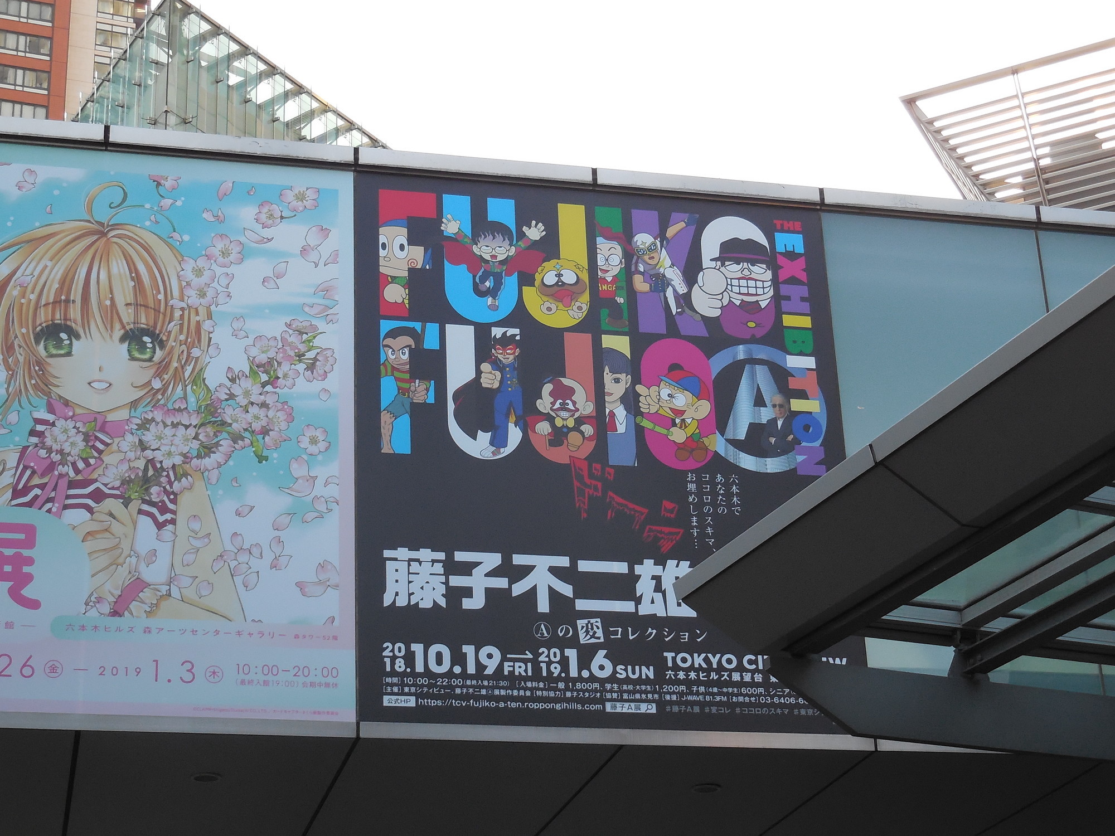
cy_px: 418
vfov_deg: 21.0
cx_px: 558
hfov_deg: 27.8
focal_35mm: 70
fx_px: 2255
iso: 320
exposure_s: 1/250
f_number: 4.7
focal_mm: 12.6
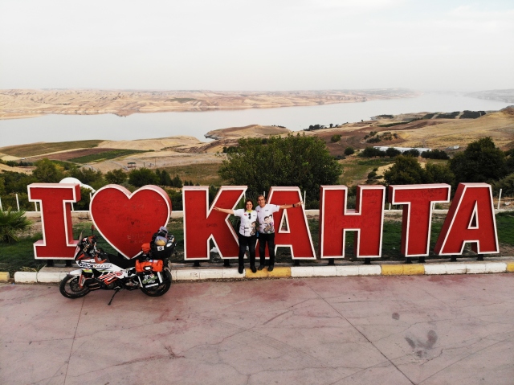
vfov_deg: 56.8
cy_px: 192
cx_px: 257
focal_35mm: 24
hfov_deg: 71.6
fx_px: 356
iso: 100
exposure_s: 1/252
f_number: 2.8
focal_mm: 4.5
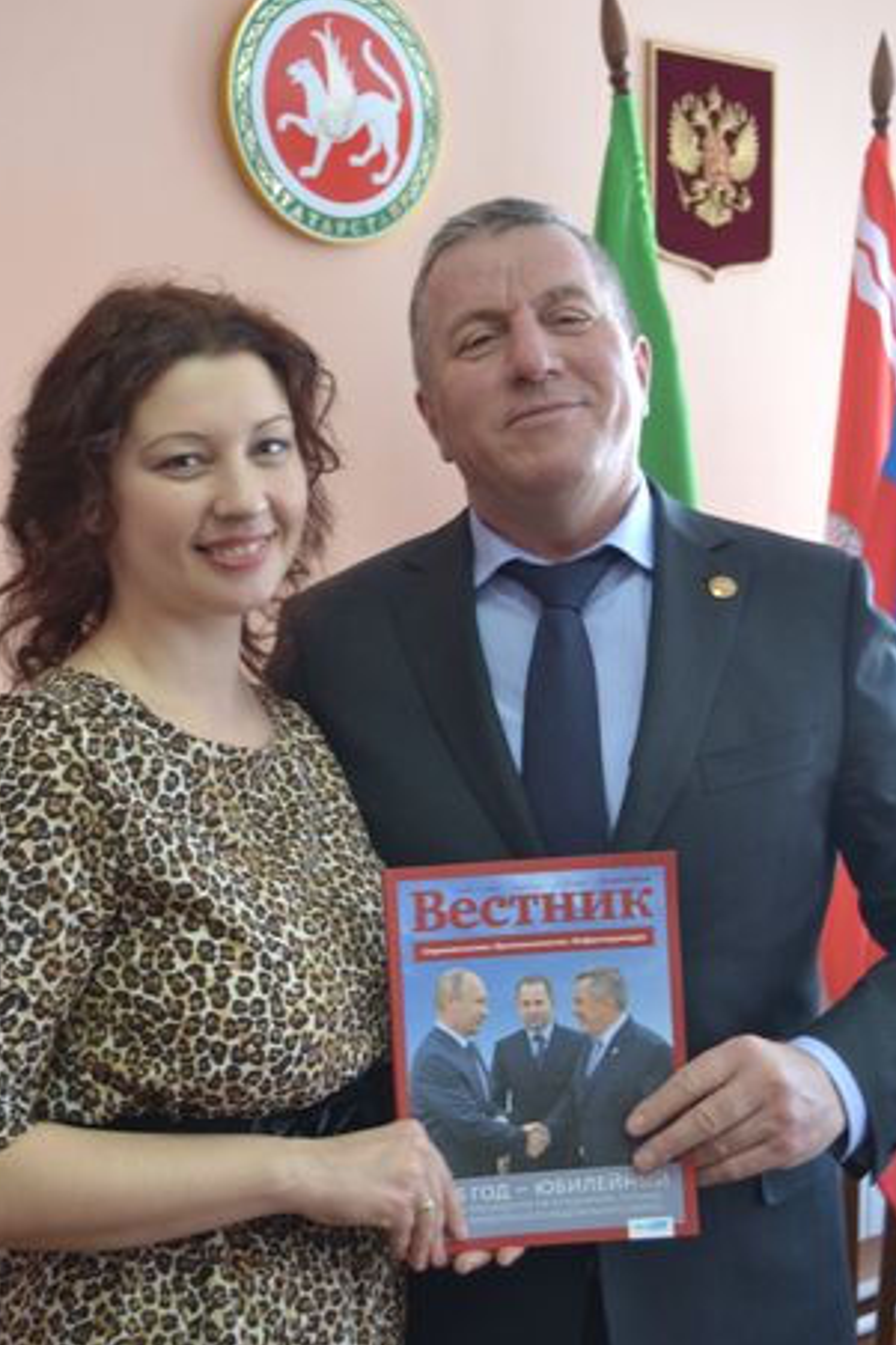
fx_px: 2017
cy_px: 735
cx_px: 442
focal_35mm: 54
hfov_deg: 25.0
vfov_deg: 36.9
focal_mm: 30
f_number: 4.2
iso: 800
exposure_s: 1/60
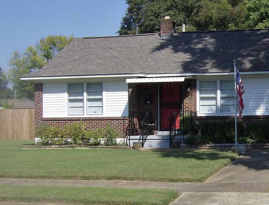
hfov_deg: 35.0
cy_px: 74
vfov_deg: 27.1
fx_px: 422
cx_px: 180
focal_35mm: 54
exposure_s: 1/935
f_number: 4.7
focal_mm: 6
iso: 100
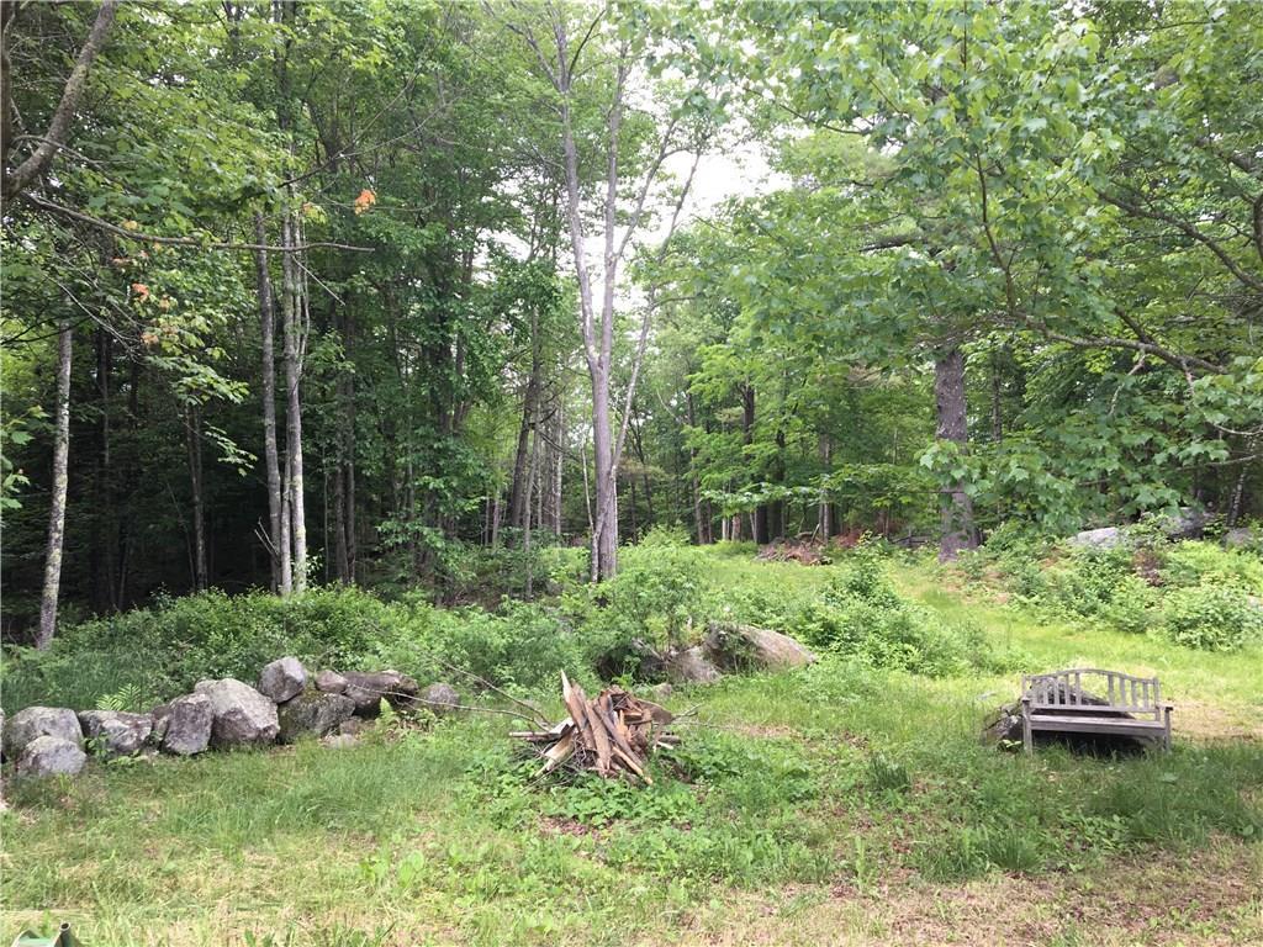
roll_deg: -0.4
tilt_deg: +4.9
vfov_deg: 48.2
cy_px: 474
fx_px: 1058
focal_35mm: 29
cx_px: 632
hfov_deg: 61.7
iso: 25
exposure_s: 1/124
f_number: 2.2
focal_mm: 4.15
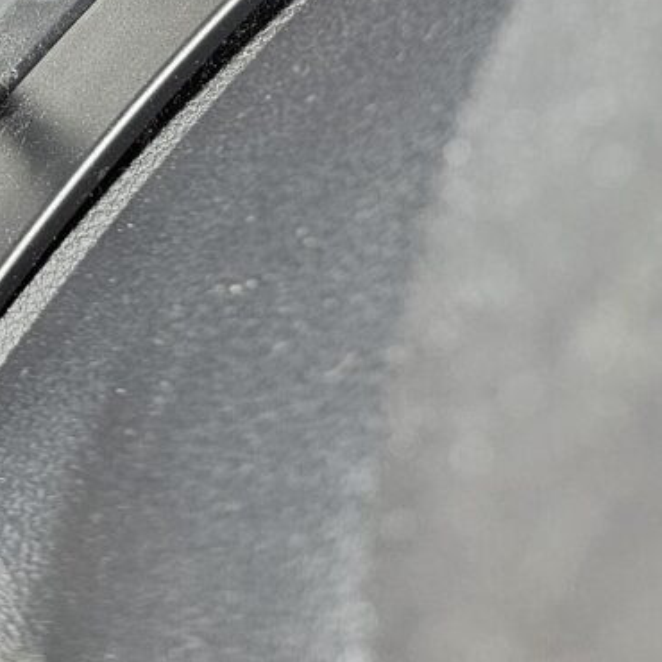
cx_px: 190
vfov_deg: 17.4
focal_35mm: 88
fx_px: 1904
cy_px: -383
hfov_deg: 19.6
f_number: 1.7
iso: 320
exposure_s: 1/100
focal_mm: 6.3
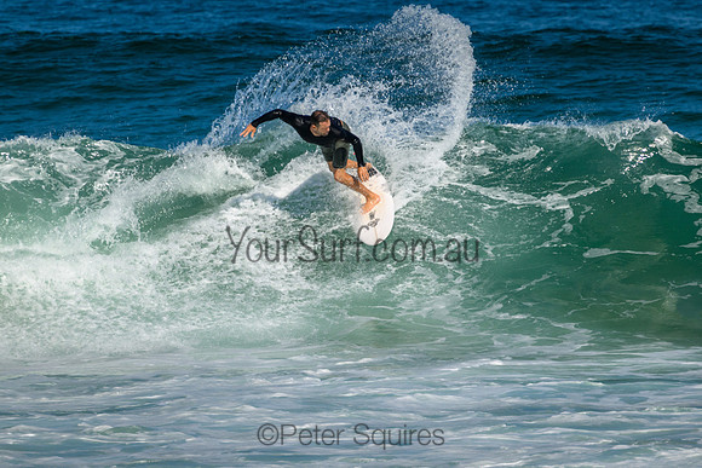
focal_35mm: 920
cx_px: 362
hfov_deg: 2.2
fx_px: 17950
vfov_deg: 1.5
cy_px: 269
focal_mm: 800
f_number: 11
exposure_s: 1/2000
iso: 720
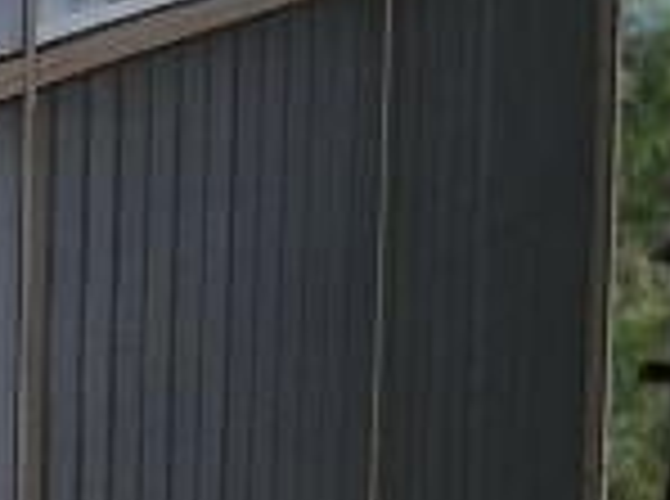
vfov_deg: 5.8
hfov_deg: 7.6
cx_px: -504
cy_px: 464
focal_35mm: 255
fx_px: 4924
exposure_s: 1/322
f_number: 2.8
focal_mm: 7.9
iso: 64
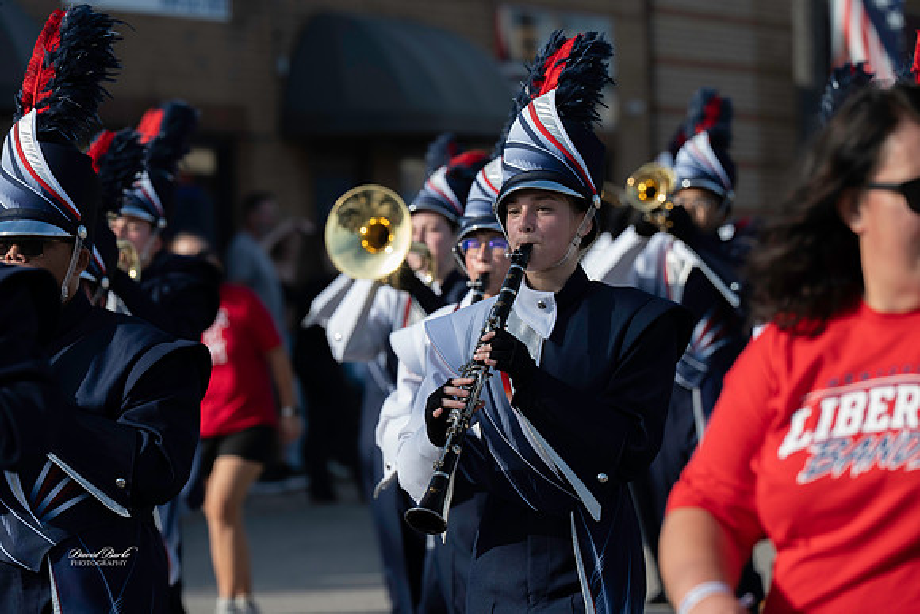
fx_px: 5112
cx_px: 460
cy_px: 307
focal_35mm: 200
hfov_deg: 10.3
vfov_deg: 6.9
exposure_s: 1/640
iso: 160
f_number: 5.6
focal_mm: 200
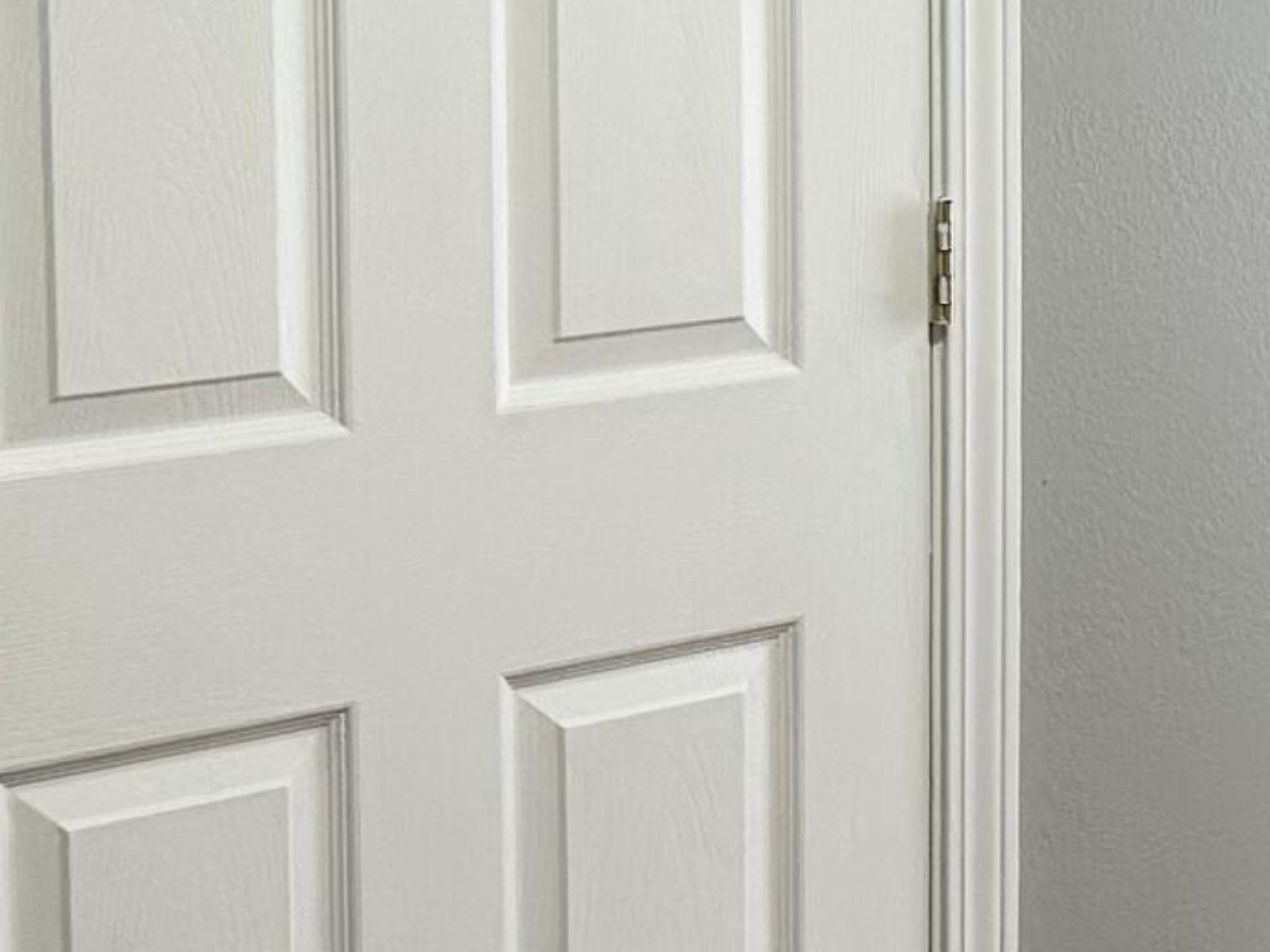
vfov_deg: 13.9
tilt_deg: -4.2
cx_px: 2281
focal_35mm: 105
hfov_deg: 15.9
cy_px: 72
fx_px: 3851
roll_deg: -1.7
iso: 125
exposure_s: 1/120
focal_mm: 6.86
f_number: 1.78
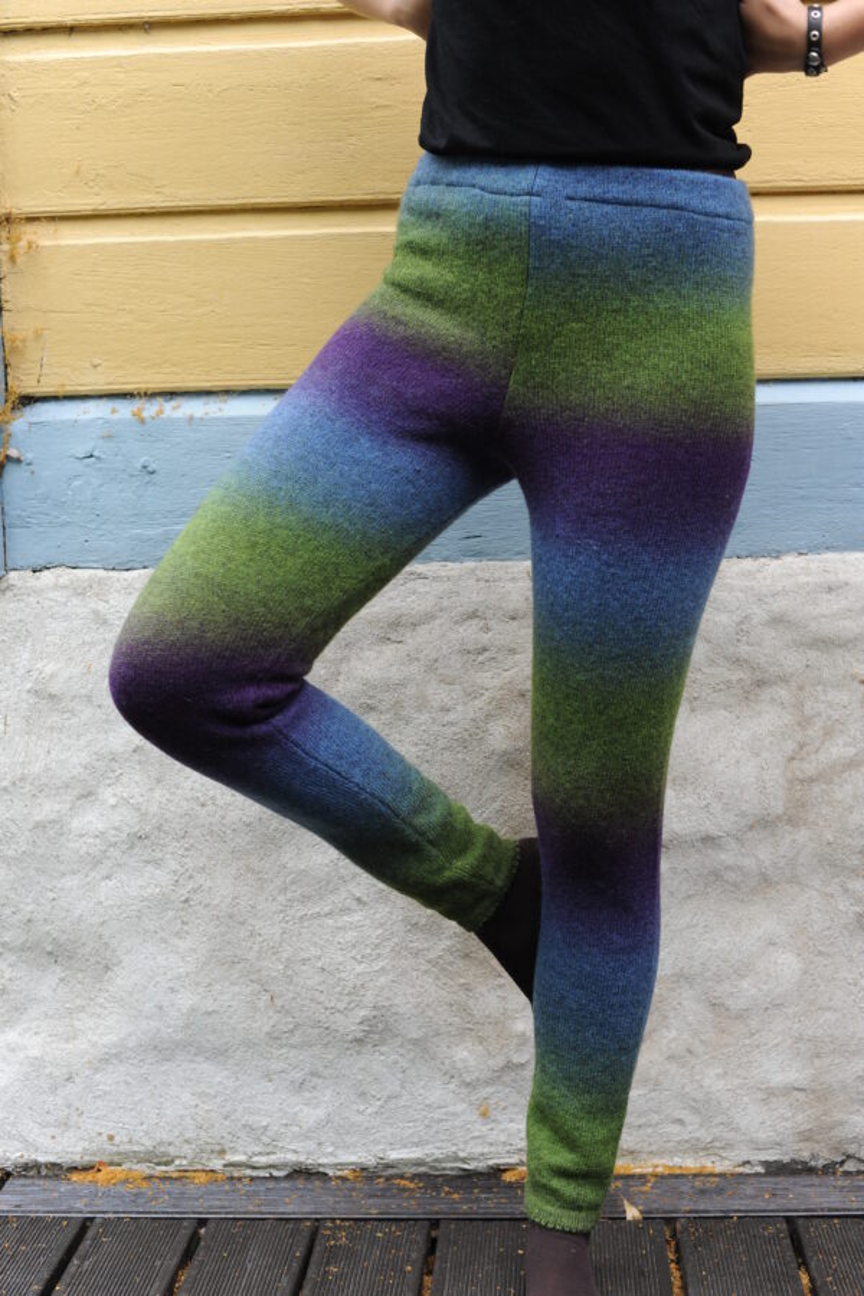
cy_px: 648
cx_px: 432
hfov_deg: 27.0
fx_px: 1800
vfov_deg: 39.6
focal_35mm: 50
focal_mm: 50
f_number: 4.5
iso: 400
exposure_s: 1/80
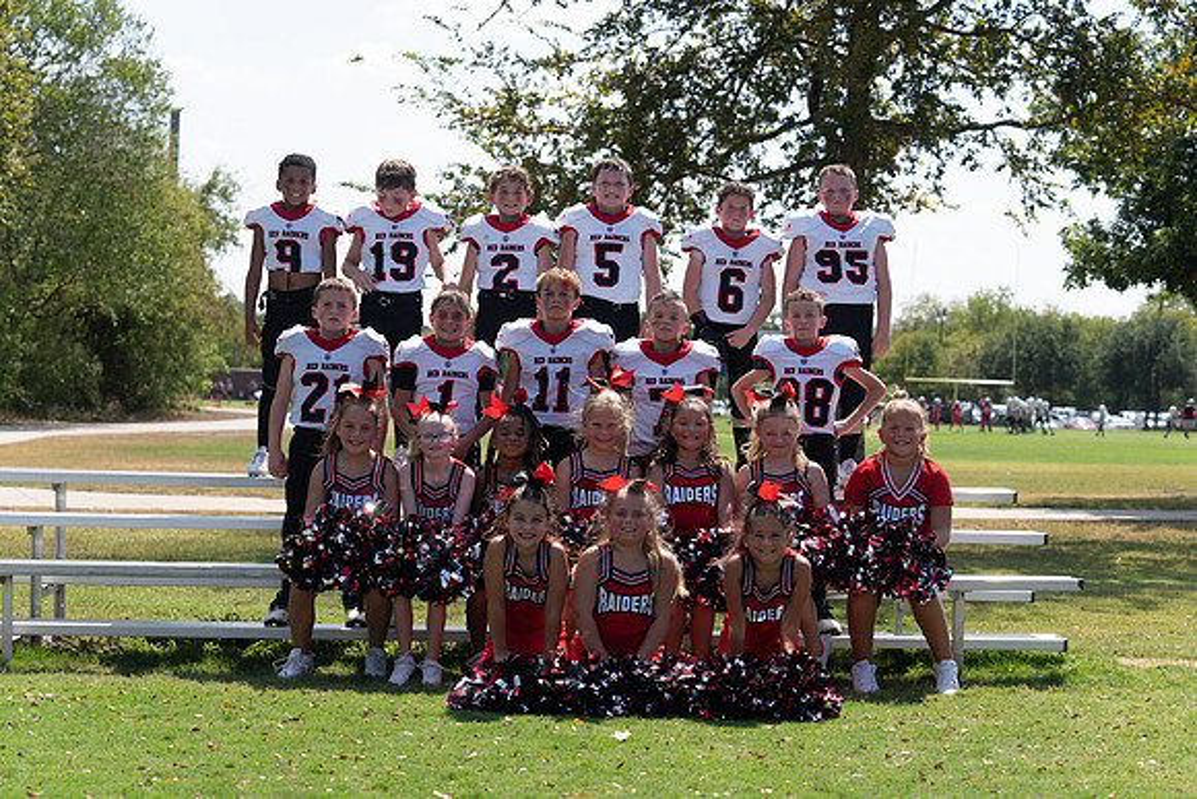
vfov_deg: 18.9
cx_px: 598
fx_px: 2394
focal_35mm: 72
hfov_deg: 28.1
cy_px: 400
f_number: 5
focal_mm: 72
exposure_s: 1/400
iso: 100
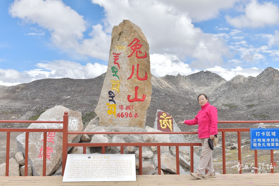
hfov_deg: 53.1
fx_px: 279
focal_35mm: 36
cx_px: 140
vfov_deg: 36.9
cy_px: 93
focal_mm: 36
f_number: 8
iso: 100
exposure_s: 1/320
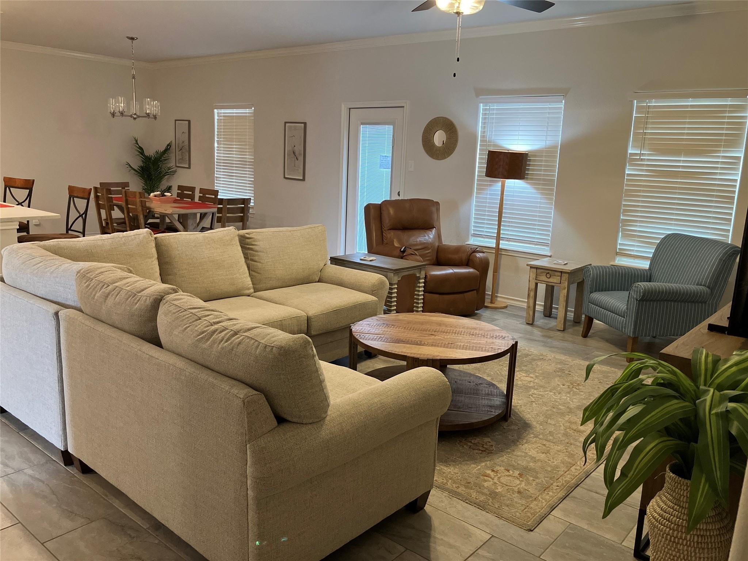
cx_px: 374
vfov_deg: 49.7
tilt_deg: -10.9
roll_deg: -2.5
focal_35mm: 28
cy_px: 280
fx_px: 605
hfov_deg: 63.4
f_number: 1.8
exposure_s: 1/60
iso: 250
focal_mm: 3.99
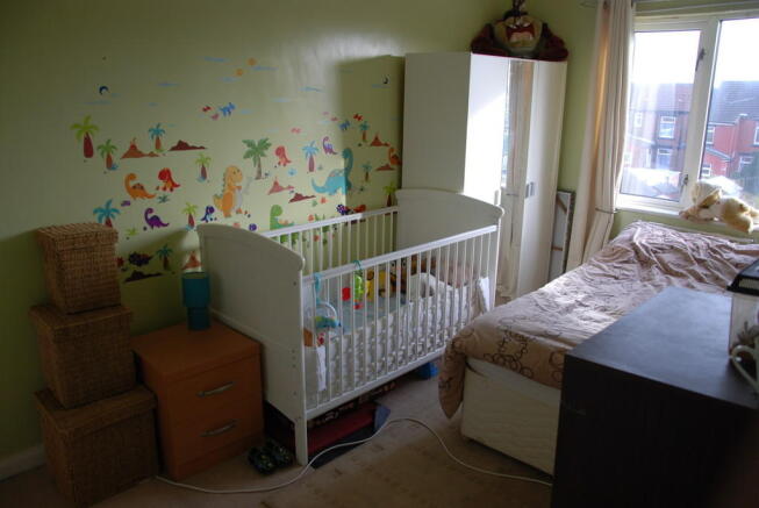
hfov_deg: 67.3
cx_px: 380
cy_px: 254
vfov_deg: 48.0
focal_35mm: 27
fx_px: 570
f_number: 3.5
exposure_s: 1/30
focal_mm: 18
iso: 200
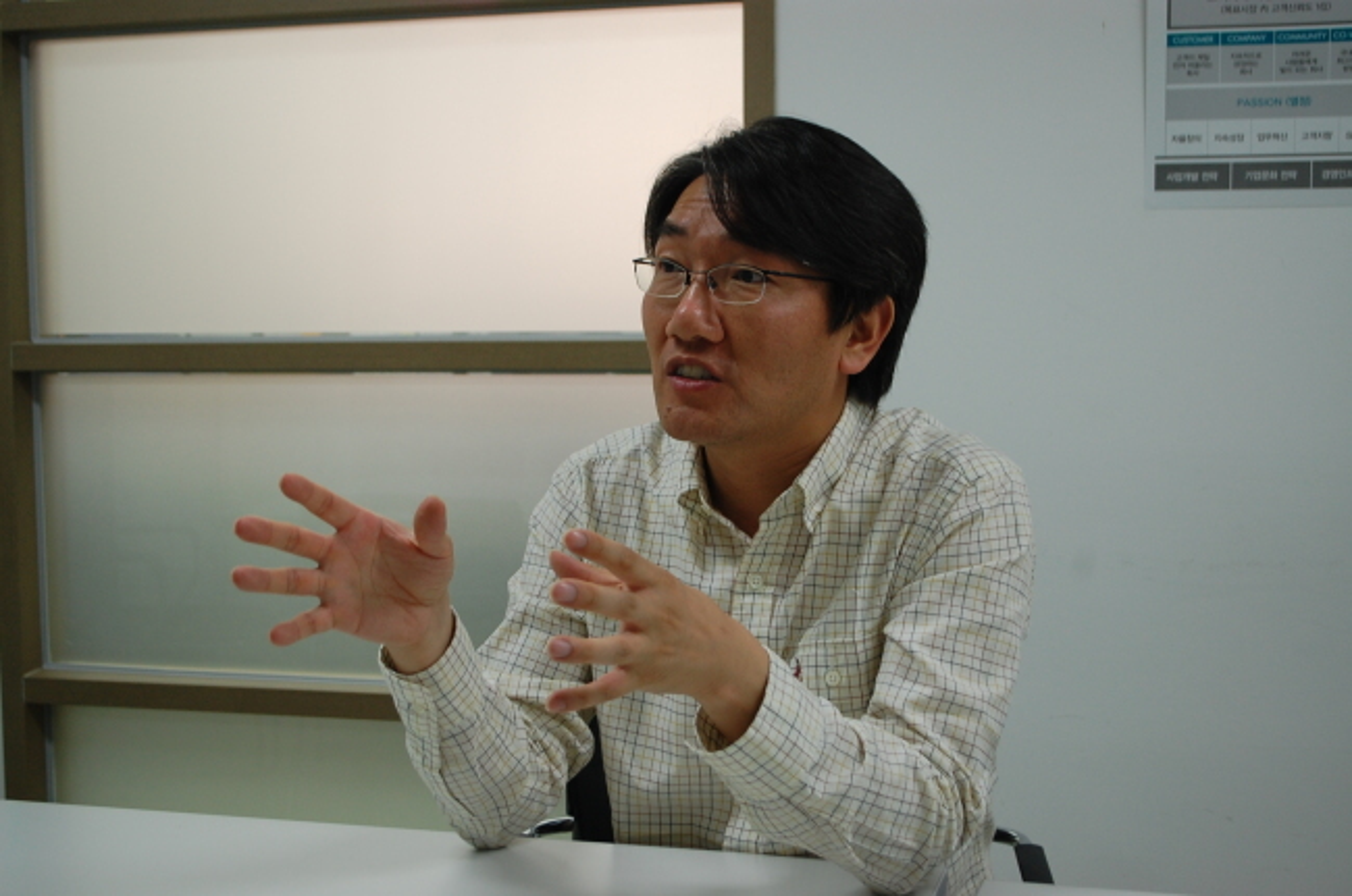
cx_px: 676
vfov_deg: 28.0
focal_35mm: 48
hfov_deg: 41.2
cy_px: 448
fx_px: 1800
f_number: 5
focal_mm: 32
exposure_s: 1/50
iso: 400
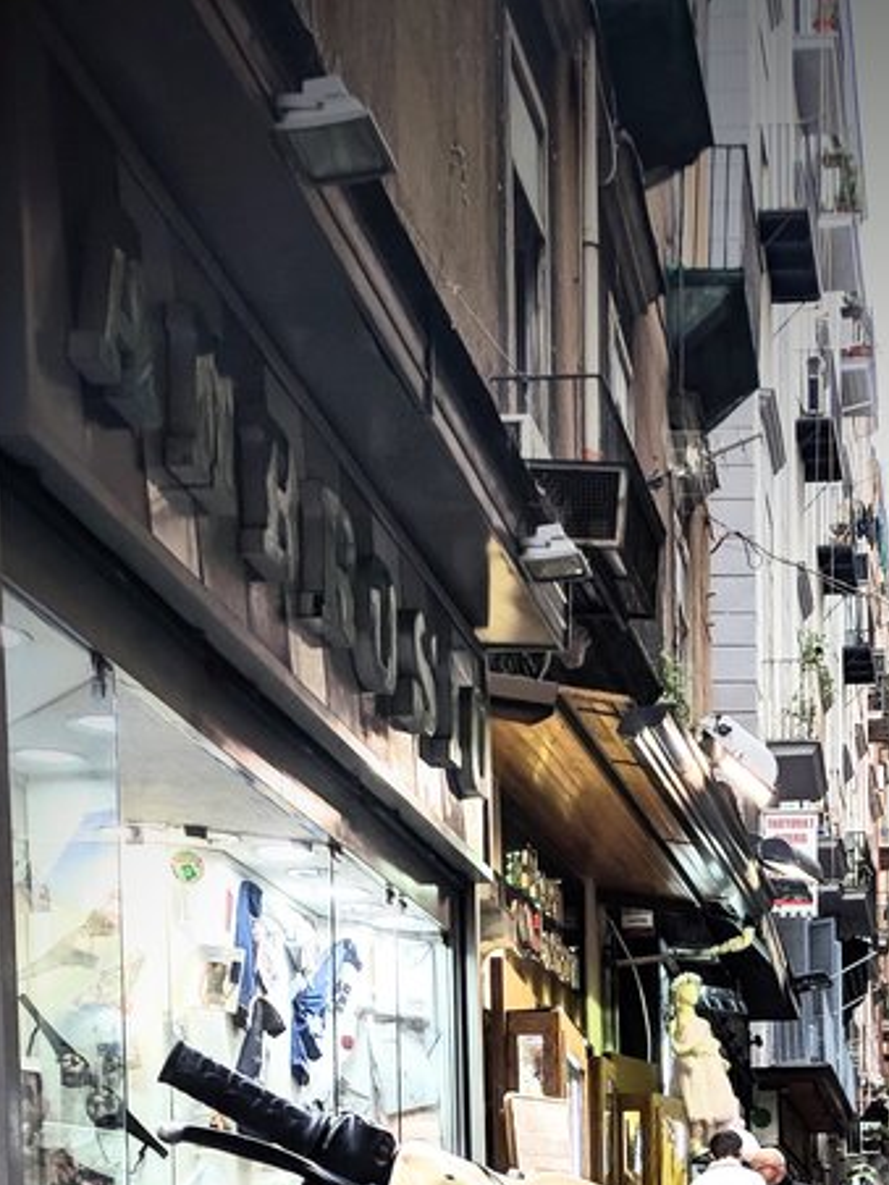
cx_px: 839
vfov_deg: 24.6
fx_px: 2363
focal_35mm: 69
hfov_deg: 20.8
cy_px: 1528
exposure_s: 1/185
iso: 50
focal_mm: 4.67
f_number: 2
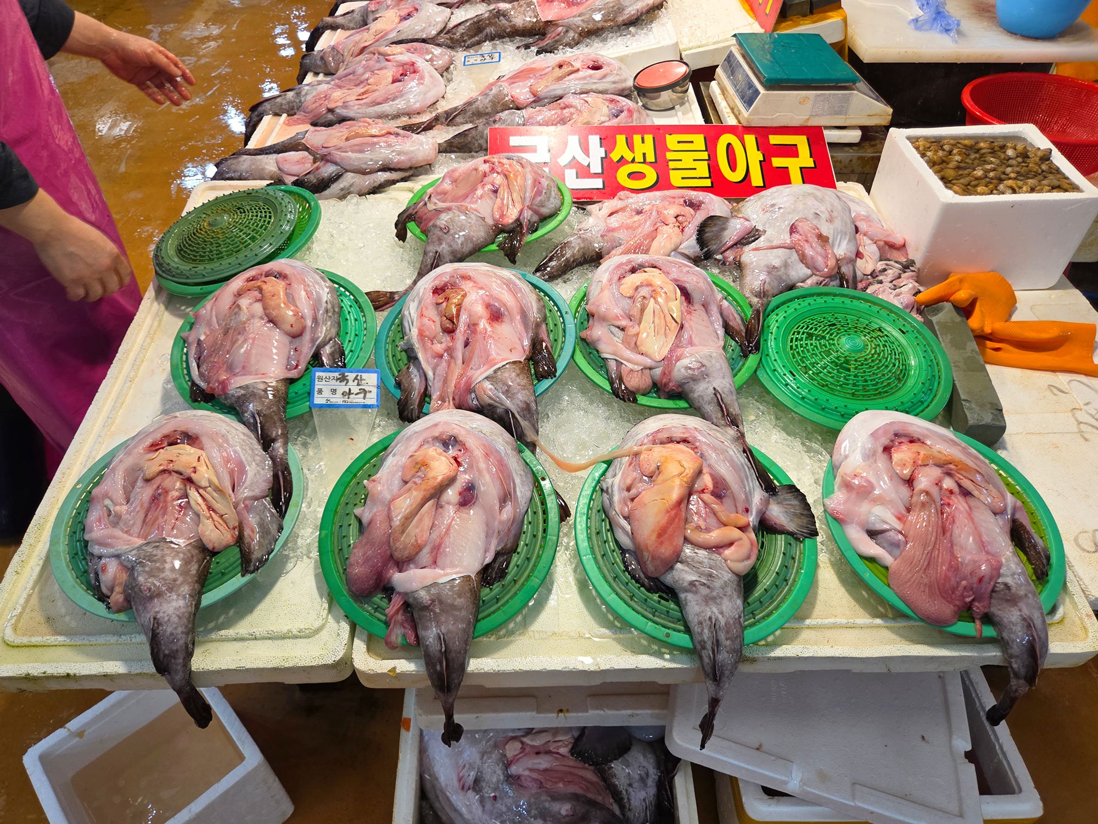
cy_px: 412
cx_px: 549
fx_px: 730
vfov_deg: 58.9
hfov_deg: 73.9
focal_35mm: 23
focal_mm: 5.4
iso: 40
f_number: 1.8
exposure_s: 1/120
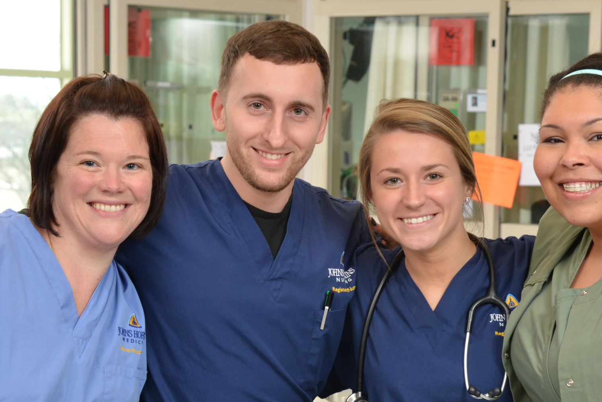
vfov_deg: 10.7
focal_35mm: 127
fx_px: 2124
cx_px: 366
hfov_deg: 16.1
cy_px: 372
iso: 400
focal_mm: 52
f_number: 6.3
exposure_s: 1/60
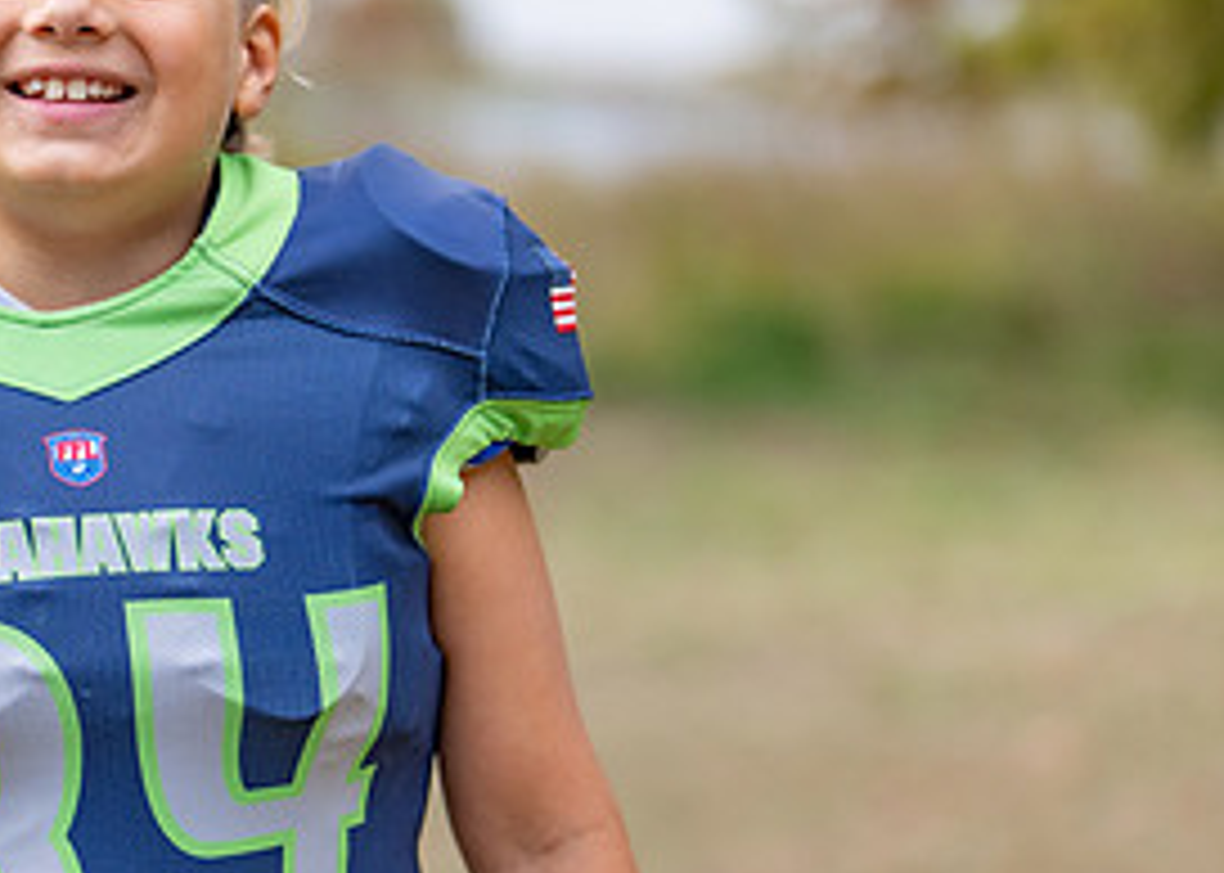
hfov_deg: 15.2
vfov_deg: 11.0
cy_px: 443
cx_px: 84
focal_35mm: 130
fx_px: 4517
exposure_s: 1/1250
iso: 100
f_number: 1.2
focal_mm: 50
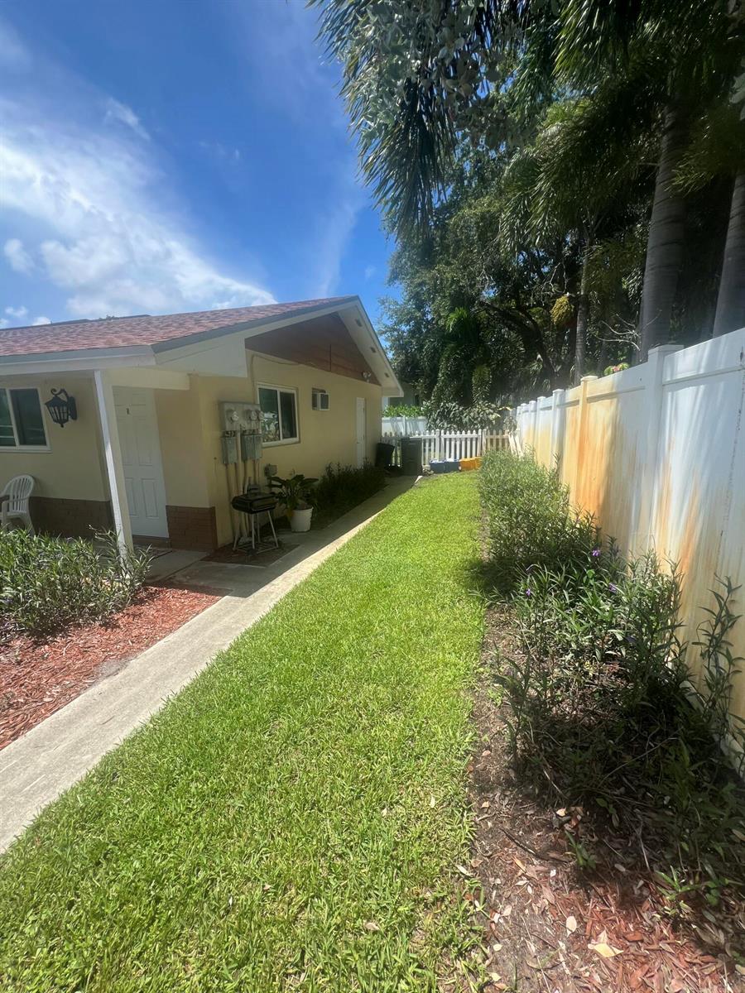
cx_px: 372
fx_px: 373
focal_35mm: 13
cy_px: 496
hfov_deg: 89.9
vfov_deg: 106.2
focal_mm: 1.57
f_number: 1.8
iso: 32
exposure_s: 1/911
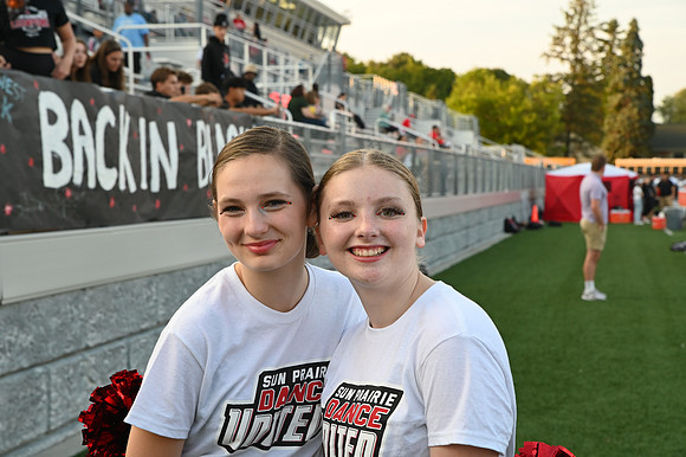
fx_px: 1333
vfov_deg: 19.4
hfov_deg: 28.9
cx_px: 343
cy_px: 228
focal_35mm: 70
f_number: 6.3
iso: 800
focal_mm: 70
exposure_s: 1/160
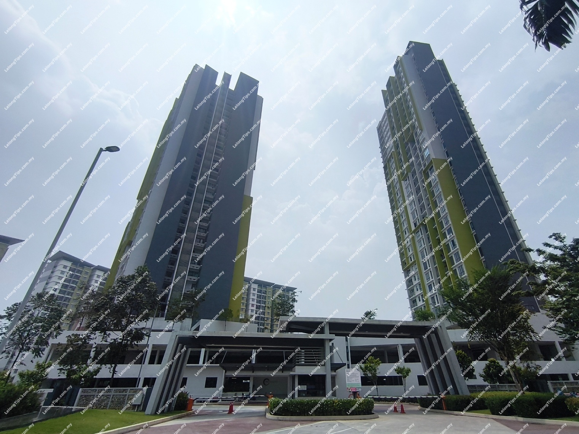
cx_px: 290
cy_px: 217
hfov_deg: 98.2
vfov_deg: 81.7
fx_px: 251
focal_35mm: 15
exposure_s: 1/9804
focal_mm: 1.65
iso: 50
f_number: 2.2
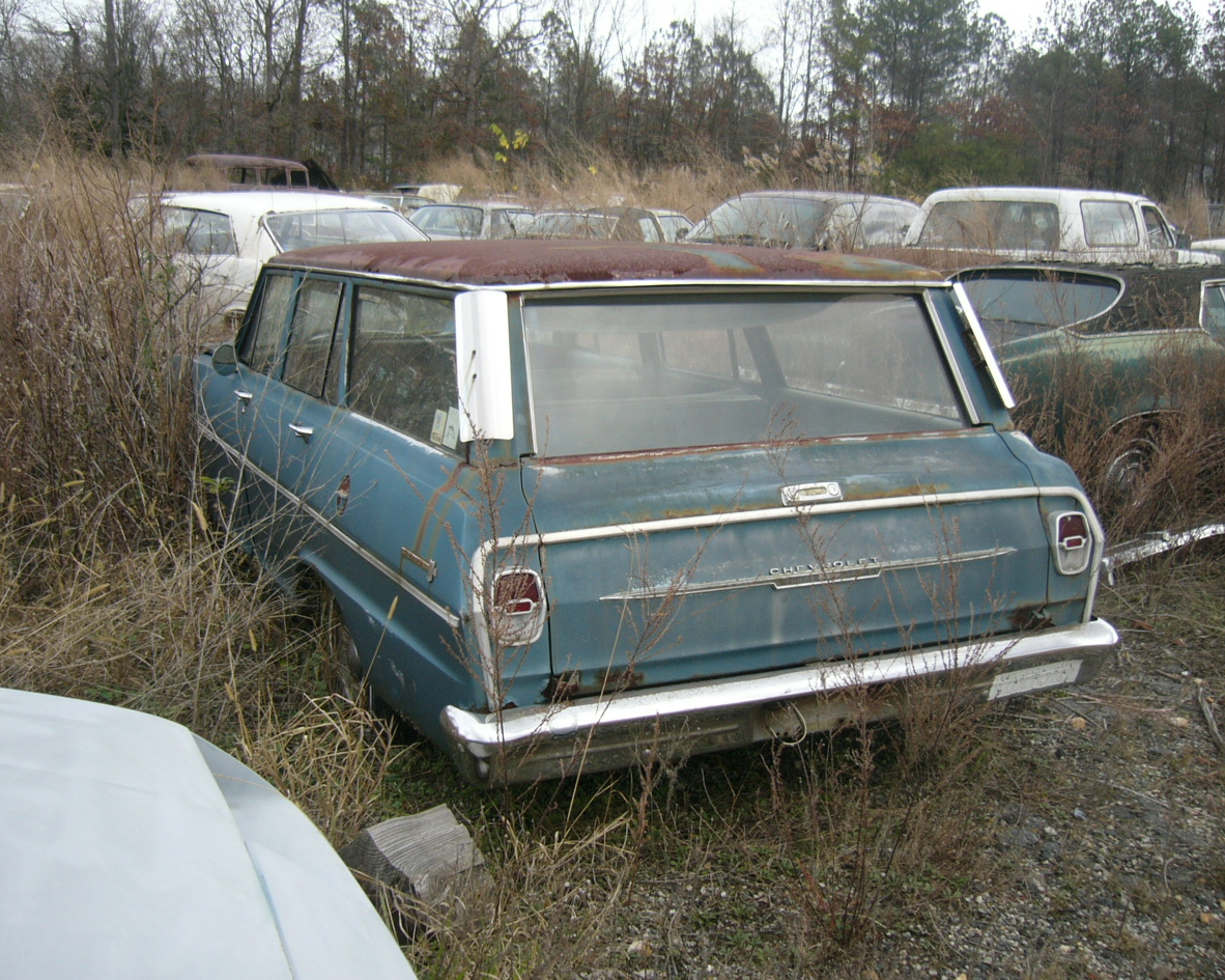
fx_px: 1341
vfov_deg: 40.1
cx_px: 571
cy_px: 485
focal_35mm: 37
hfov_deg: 49.1
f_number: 2.8
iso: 50
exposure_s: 1/320
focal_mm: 5.8
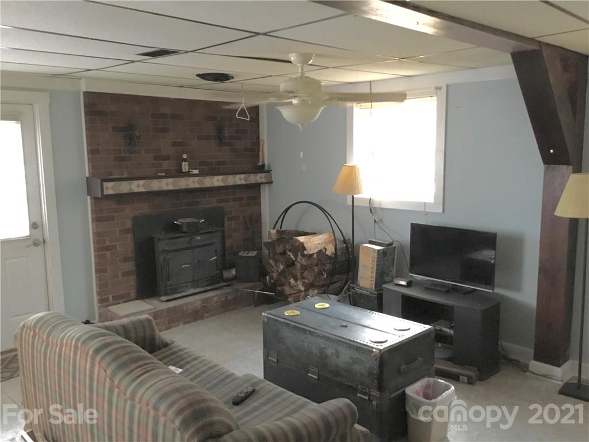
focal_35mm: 31
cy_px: 221
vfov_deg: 45.4
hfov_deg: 58.4
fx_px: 527
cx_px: 294
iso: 500
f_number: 2.4
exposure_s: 1/17
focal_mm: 3.3
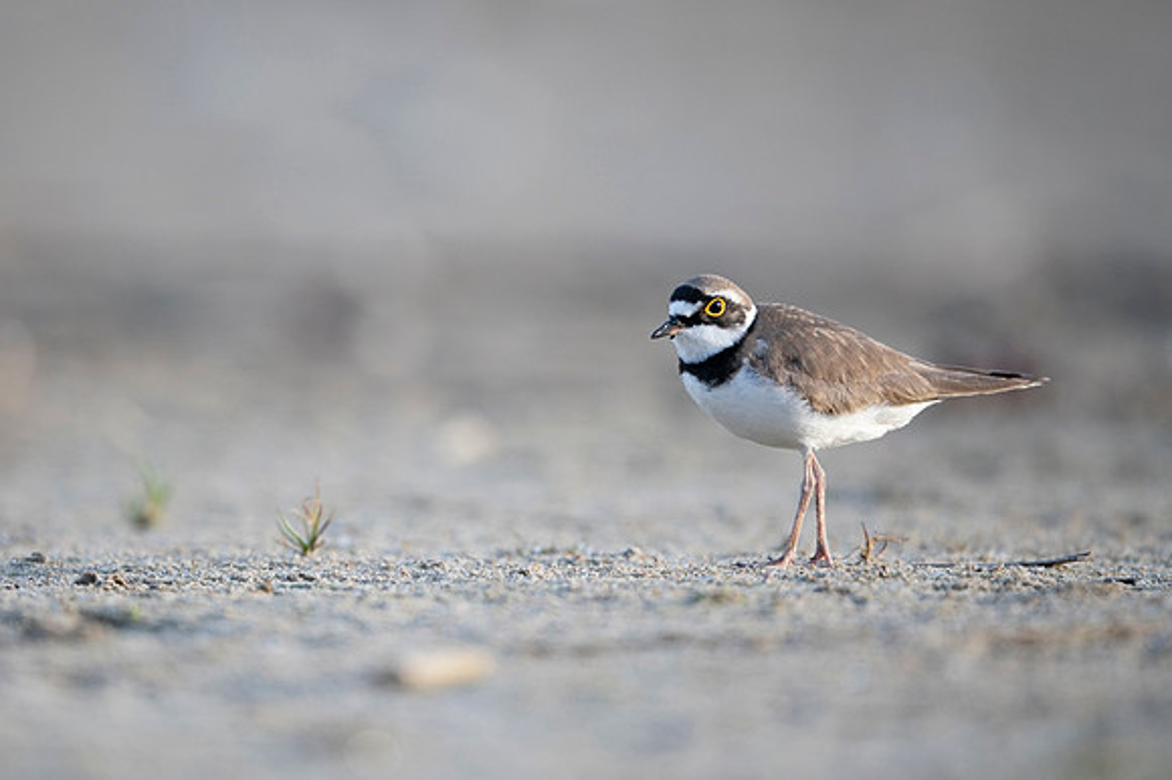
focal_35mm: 613
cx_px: 454
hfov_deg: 3.4
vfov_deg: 2.2
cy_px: 350
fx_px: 19932
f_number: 4
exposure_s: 1/1250
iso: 400
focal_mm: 500
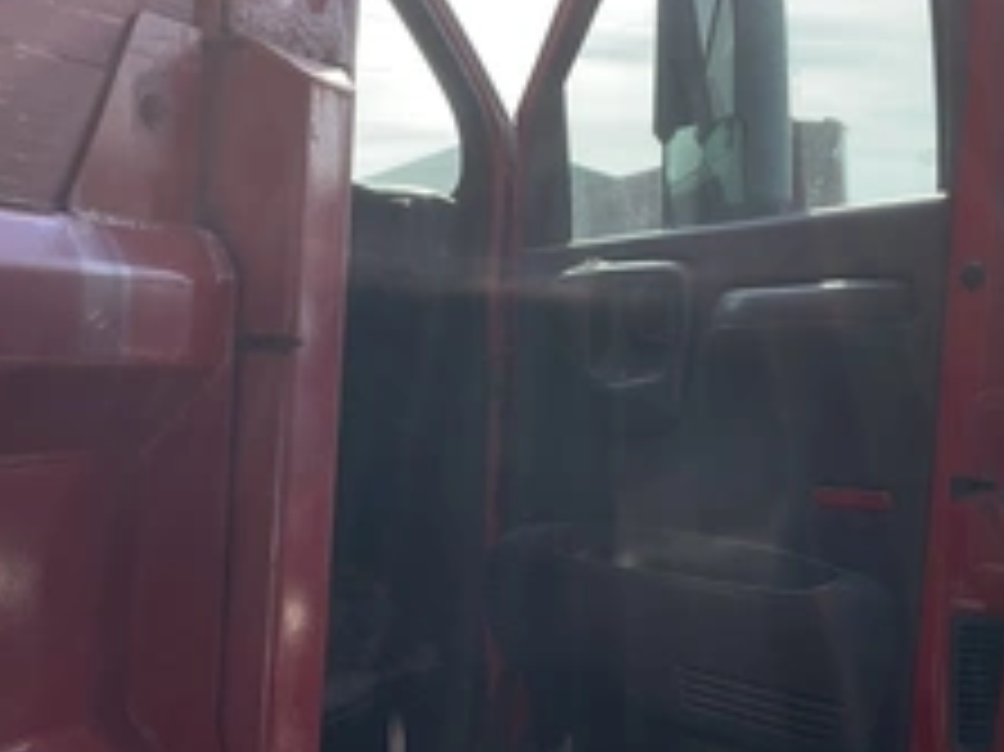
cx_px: 446
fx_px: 1507
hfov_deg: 36.8
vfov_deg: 28.0
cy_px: 356
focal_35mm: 52
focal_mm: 3
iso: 25
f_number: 1.8
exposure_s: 1/739
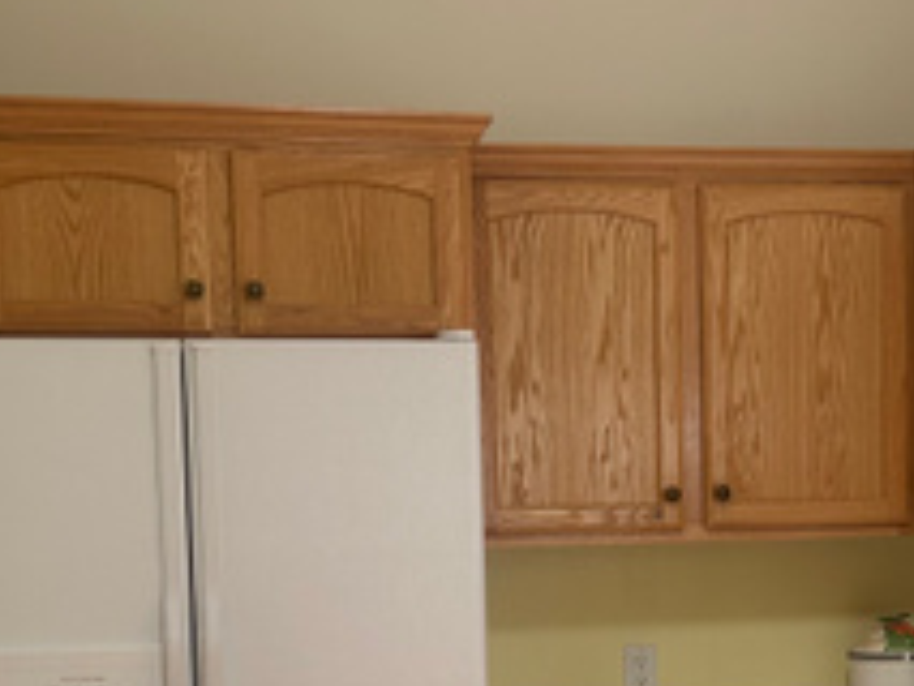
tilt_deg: -5.2
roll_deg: +0.8
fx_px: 2061
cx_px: 687
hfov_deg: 24.7
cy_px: 677
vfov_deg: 18.5
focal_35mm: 78
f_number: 1.5
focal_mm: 5.7
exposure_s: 1/120
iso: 100
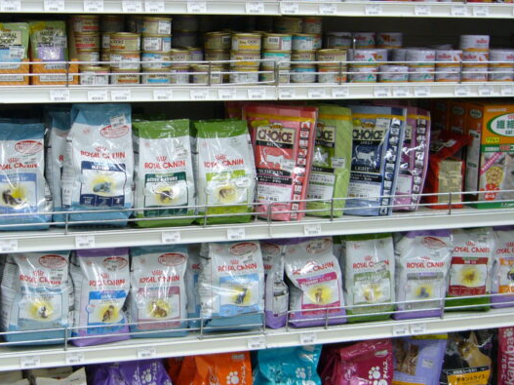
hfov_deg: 28.1
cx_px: 119
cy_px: 178
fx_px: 1009
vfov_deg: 21.6
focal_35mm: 68
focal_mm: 5.8
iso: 100
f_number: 2.8
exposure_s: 1/40
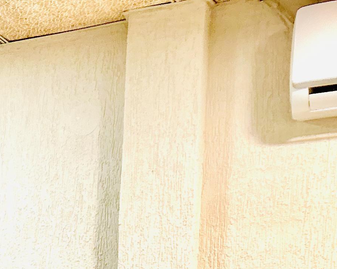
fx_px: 1127
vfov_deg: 12.0
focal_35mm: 113
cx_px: -264
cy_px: 561
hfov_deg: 14.9
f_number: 1.5
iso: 100
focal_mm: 5.7
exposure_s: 1/50
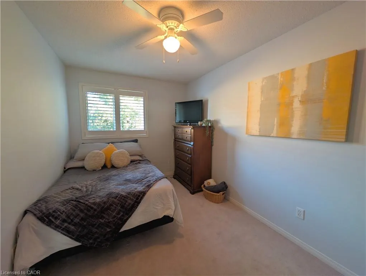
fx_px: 127
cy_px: 138
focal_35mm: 12
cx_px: 183
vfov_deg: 94.6
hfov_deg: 110.5
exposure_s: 1/15
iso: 64
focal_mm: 2.02
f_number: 1.7
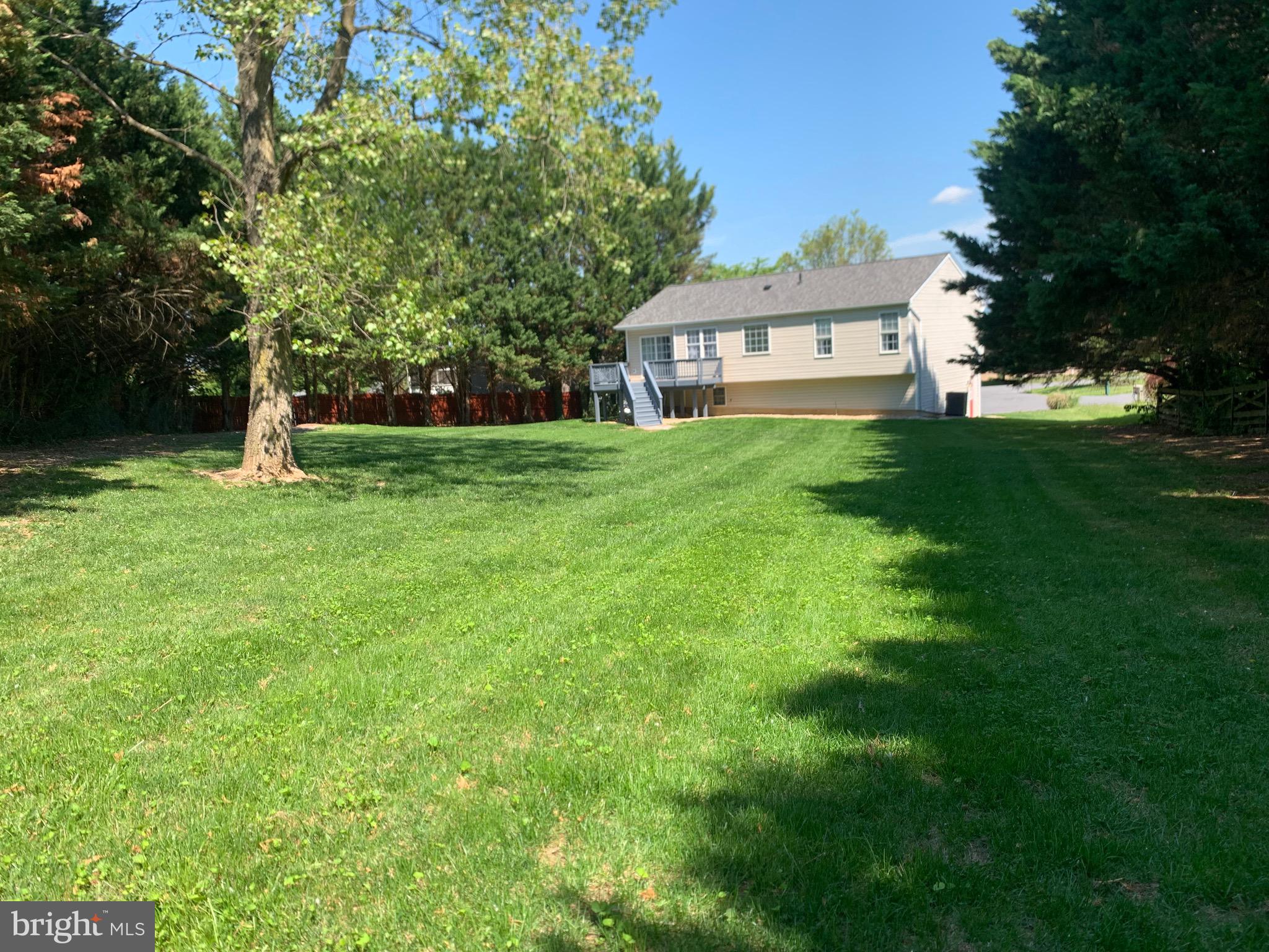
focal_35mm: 26
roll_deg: +4.4
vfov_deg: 53.1
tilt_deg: -8.1
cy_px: 476
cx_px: 634
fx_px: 953
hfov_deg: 67.3
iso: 25
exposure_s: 1/1021
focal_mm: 4.25
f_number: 1.8
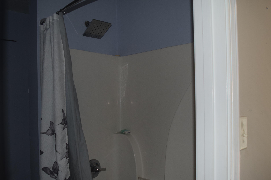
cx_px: 137
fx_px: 248
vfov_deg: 39.8
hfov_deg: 57.2
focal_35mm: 33
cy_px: 106
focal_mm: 18
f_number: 3.5
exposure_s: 1/60
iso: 720
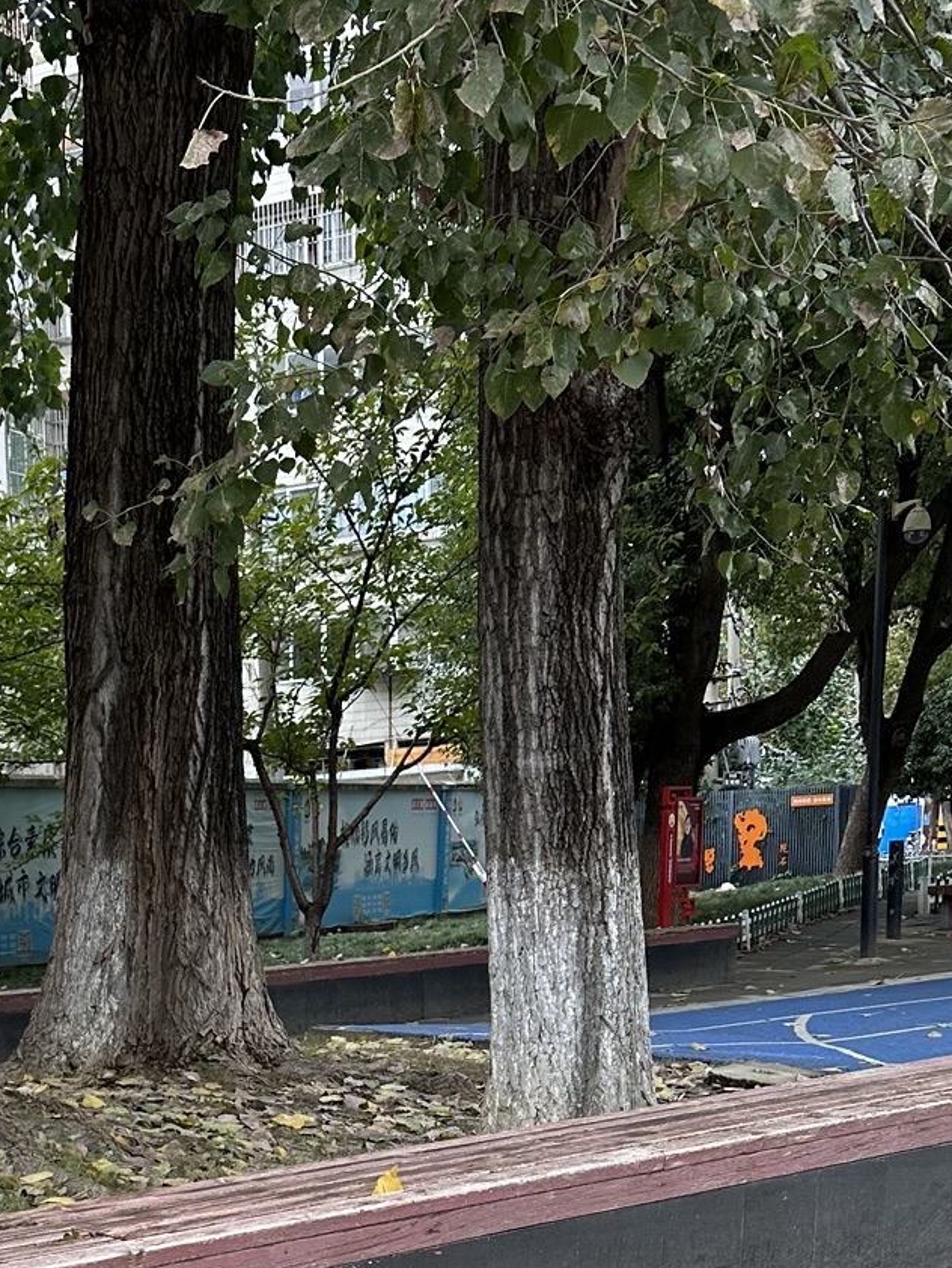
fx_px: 2089
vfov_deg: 30.7
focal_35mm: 57
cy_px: 1343
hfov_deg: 24.4
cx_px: -23
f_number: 1.78
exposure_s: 1/407
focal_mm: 6.86
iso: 80
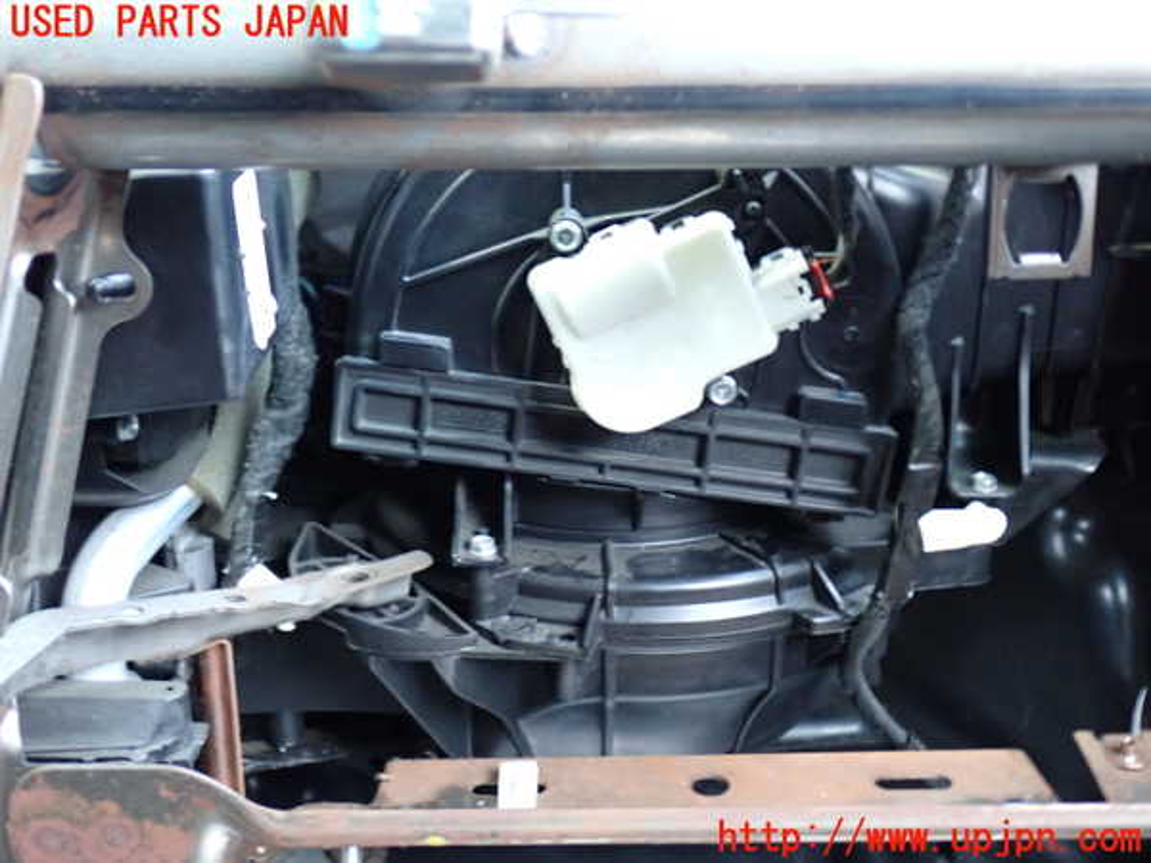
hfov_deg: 45.8
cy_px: 432
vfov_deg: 35.1
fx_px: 1363
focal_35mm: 41
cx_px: 576
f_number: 2.8
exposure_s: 1/10
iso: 800
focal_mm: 7.31
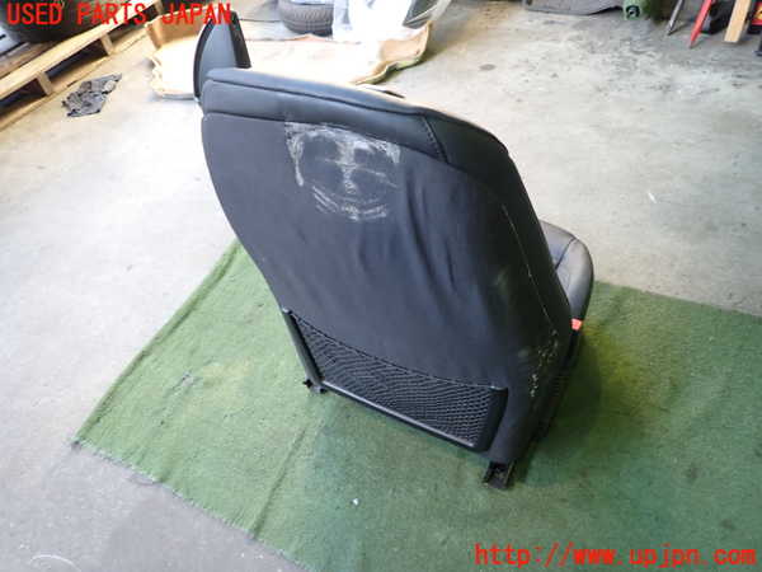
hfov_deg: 69.4
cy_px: 286
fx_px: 550
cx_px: 381
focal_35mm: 25
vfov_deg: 54.9
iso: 200
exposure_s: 1/30
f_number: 2
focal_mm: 4.5
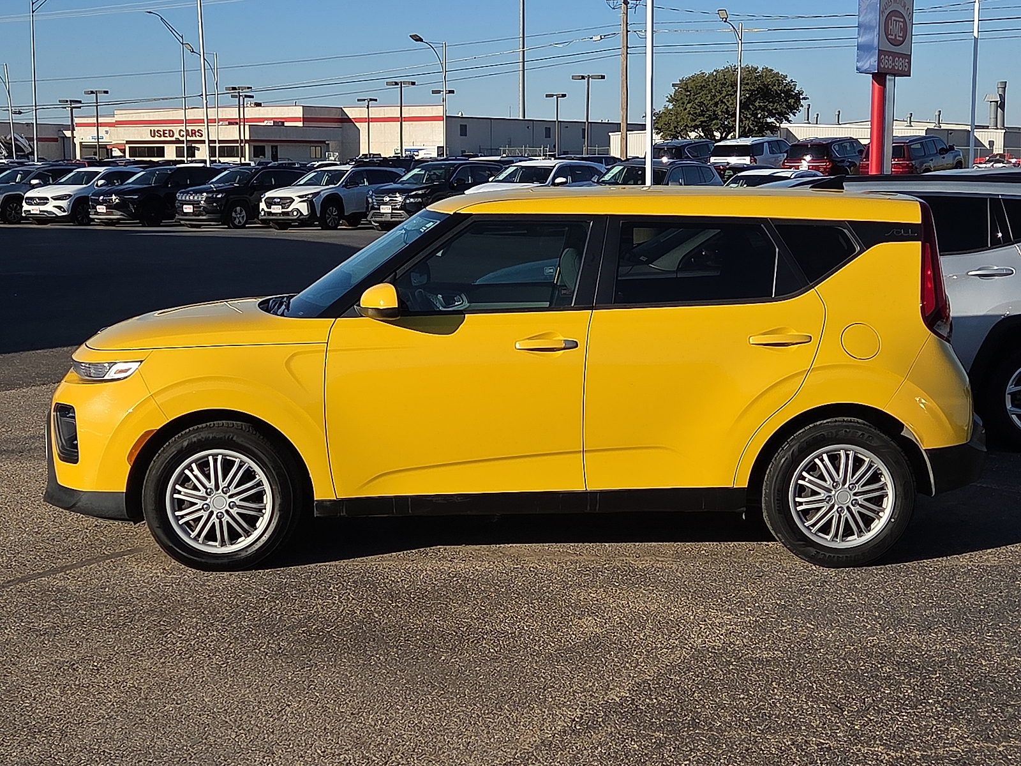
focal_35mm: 55
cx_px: 510
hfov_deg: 34.9
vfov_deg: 26.6
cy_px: 383
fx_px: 1622
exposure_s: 1/10000
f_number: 1.8
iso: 76
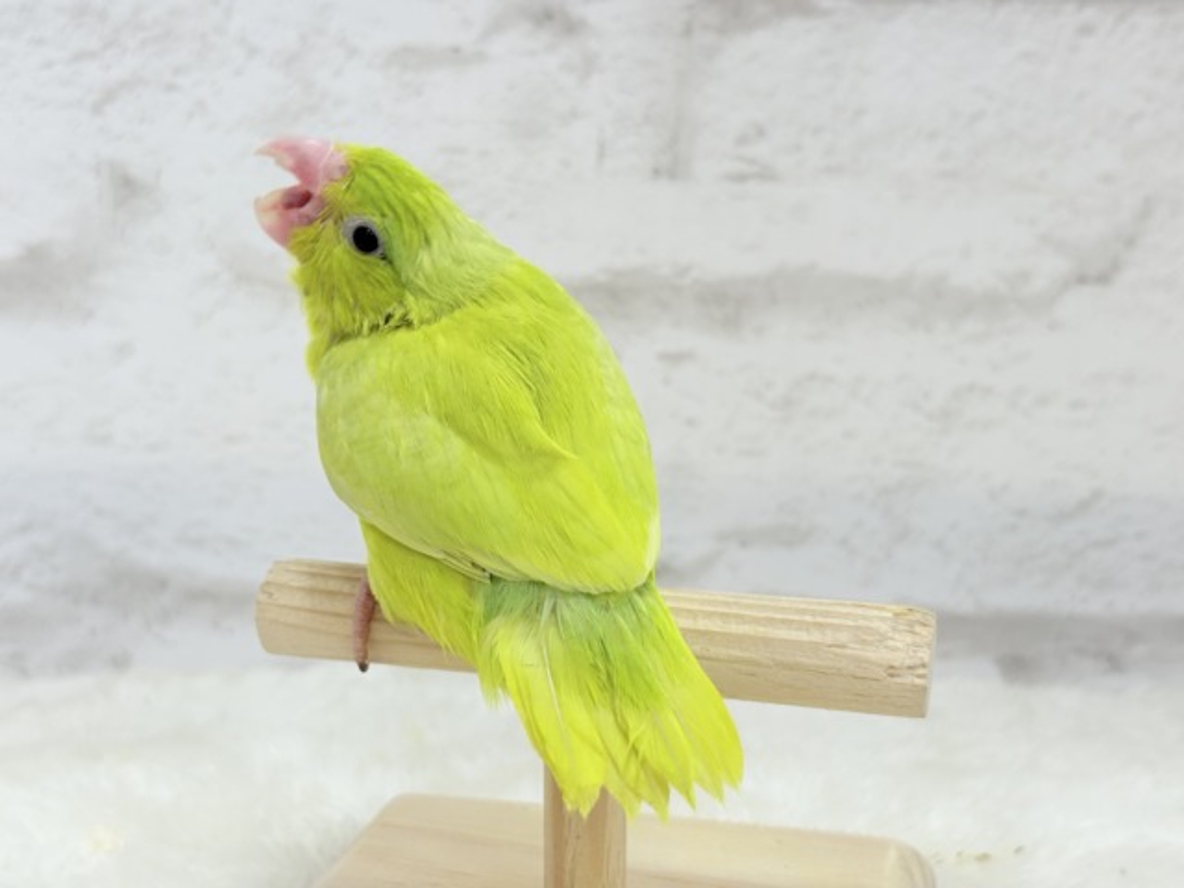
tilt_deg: -11.5
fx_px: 1779
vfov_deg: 28.0
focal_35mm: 52
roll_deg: +0.2
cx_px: 592
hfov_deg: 36.8
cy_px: 444
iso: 64
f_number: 1.6
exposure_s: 1/100
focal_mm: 5.96
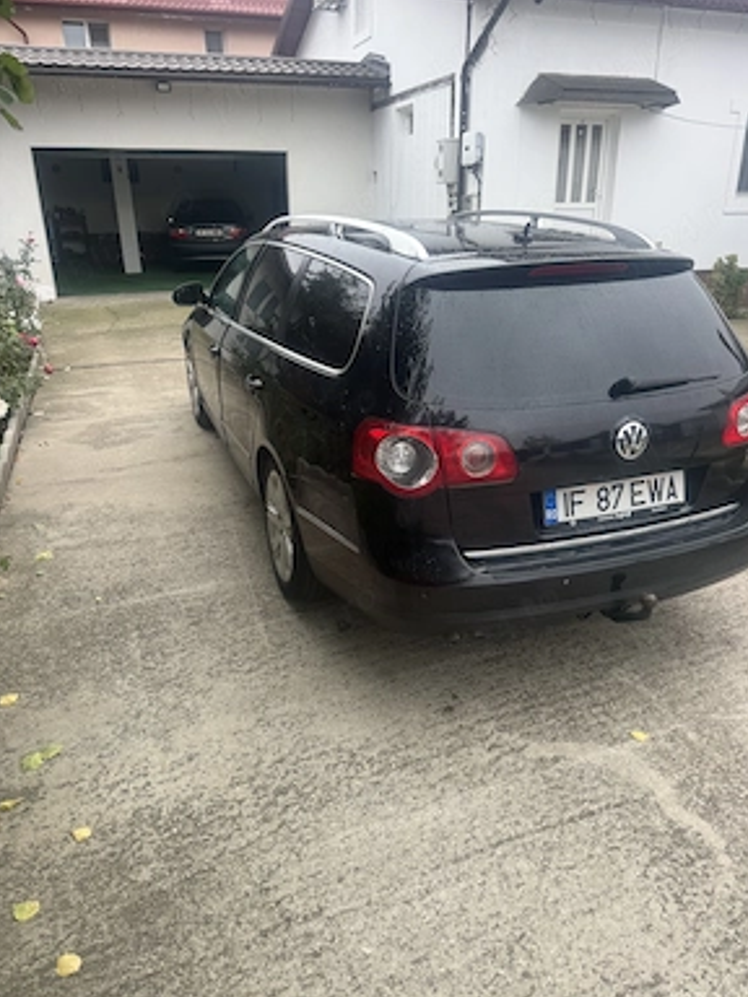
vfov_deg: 69.4
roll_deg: -1.7
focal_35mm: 25
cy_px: 493
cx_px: 384
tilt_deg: -20.2
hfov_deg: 54.9
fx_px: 720
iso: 64
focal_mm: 6.76
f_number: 1.78
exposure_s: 1/154
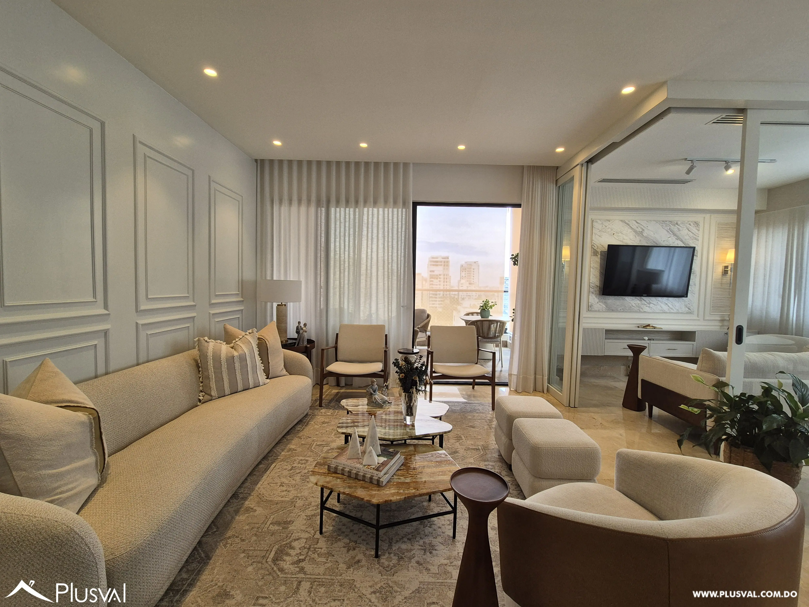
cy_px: 304
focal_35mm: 13
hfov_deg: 106.2
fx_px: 304
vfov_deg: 89.9
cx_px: 404
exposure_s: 1/120
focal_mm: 2.2
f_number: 2.2
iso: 64
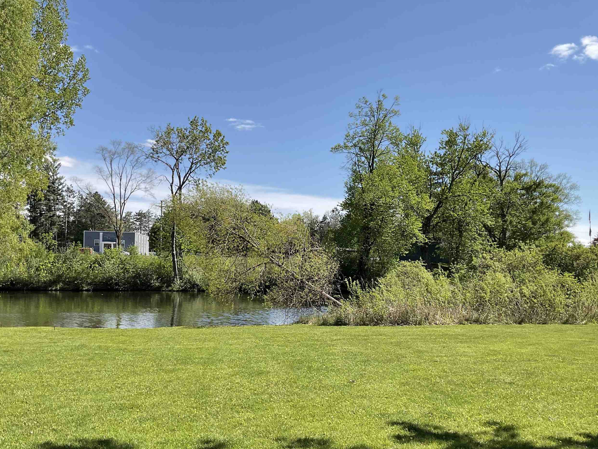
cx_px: 289
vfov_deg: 39.5
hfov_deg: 51.3
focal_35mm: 36
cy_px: 263
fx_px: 622
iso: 16
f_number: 1.8
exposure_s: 1/1577
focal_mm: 3
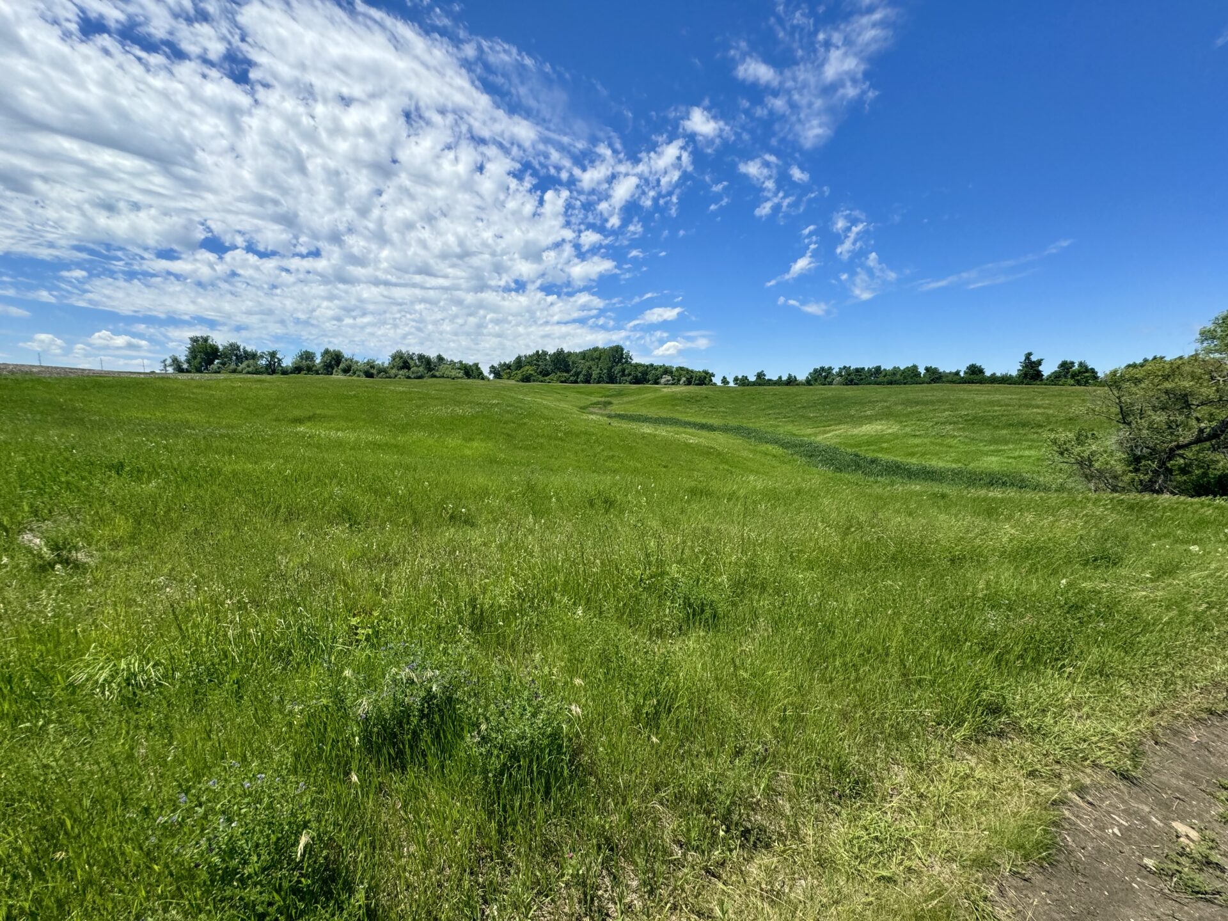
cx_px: 614
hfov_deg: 102.1
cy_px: 460
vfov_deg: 85.7
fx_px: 497
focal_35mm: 14
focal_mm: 2.22
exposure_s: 1/2083
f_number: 2.2
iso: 50
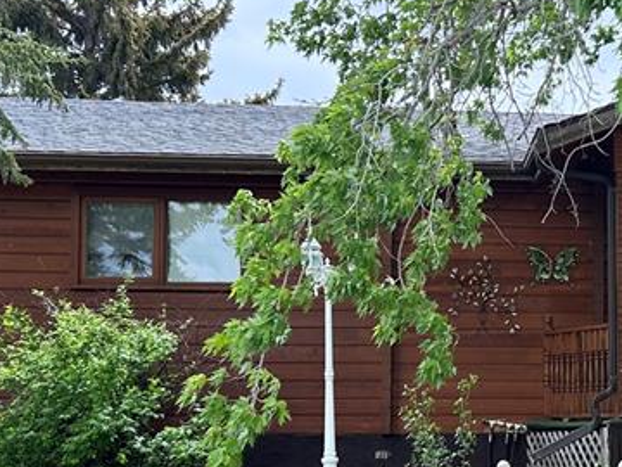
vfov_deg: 19.7
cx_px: 541
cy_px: 361
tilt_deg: +3.6
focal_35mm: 74
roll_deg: +0.0
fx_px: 1330
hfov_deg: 25.6
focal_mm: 5.7
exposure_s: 1/887
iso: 50
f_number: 1.5
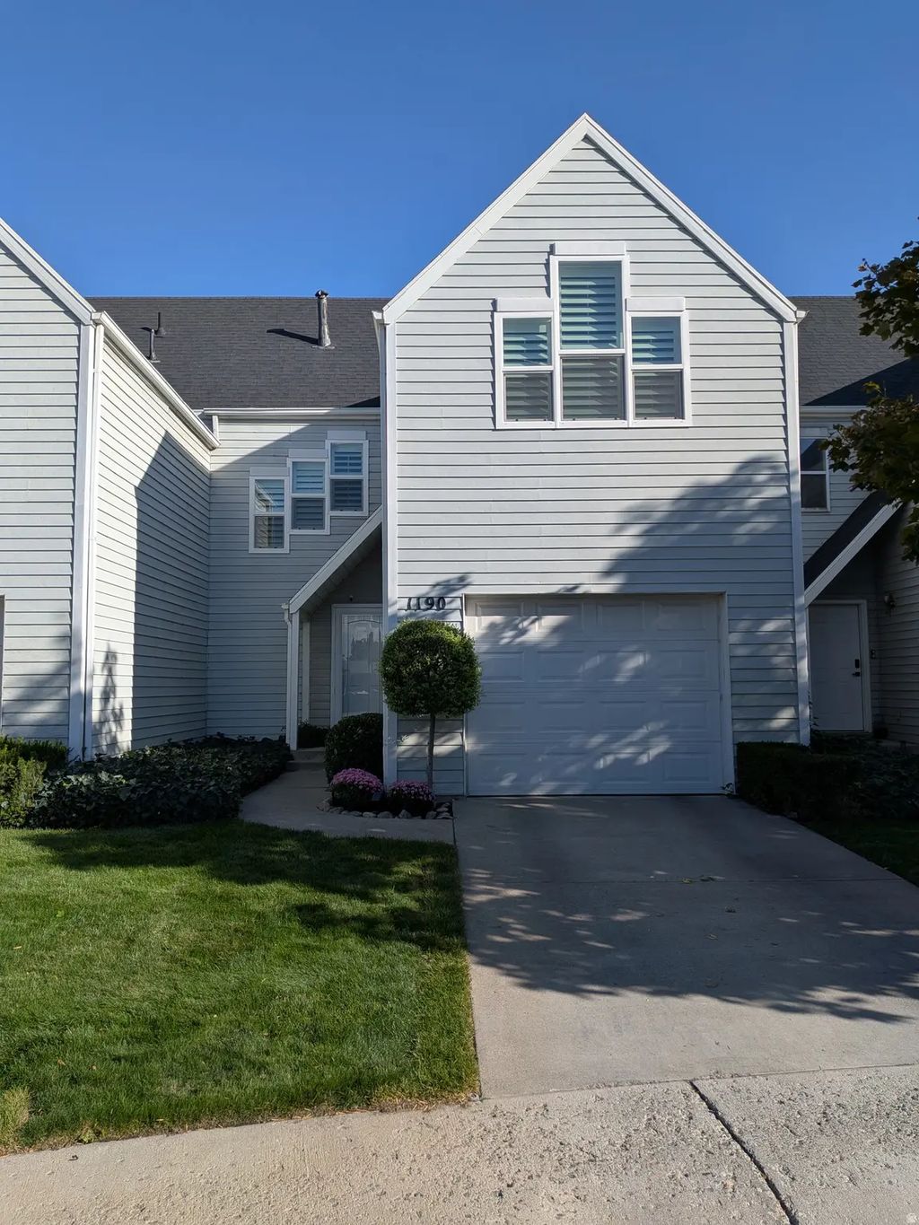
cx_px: 460
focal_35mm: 24
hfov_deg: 56.8
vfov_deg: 71.6
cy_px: 612
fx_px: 849
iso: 25
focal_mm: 4.53
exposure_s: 1/1672
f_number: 1.7
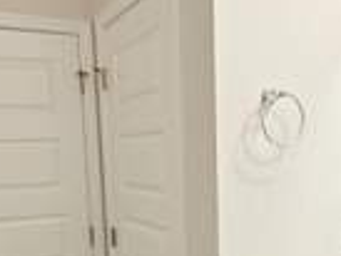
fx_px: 483
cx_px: 199
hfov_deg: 38.8
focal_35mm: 49
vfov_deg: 28.7
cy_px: 222
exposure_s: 1/120
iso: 200
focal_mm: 2.22
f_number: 2.2
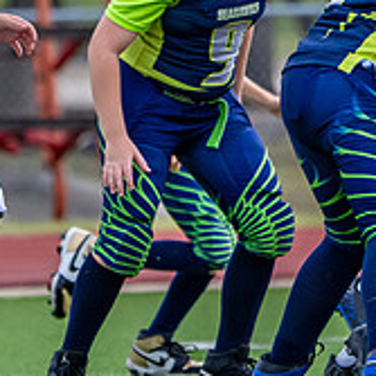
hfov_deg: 1.5
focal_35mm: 1200
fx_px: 14747
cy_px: 56
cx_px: 262
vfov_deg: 1.5
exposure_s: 1/3200
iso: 800
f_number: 5.6
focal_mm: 288
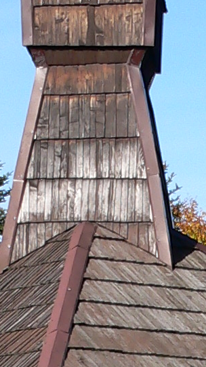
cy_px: 448
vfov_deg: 9.4
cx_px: 215
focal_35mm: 227
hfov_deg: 5.3
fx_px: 2206
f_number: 4
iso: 80
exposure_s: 1/400
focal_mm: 7.3
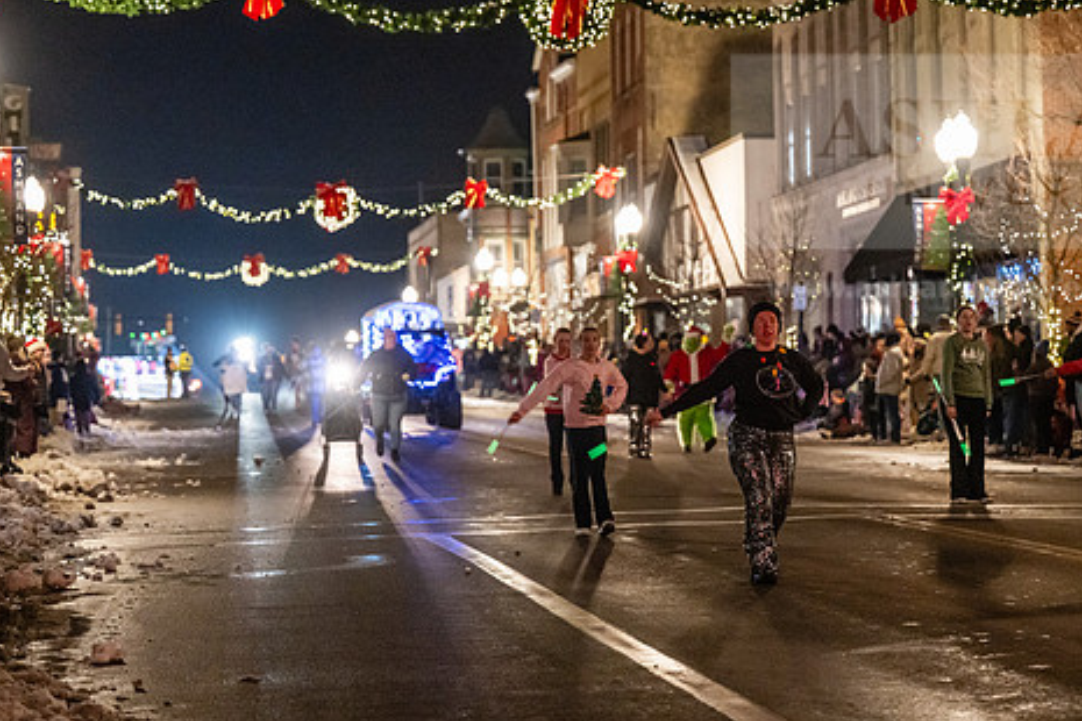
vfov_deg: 12.3
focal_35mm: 111
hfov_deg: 18.4
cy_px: 336
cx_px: 661
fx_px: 3336
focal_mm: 89
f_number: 2.8
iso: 5000
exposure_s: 1/200
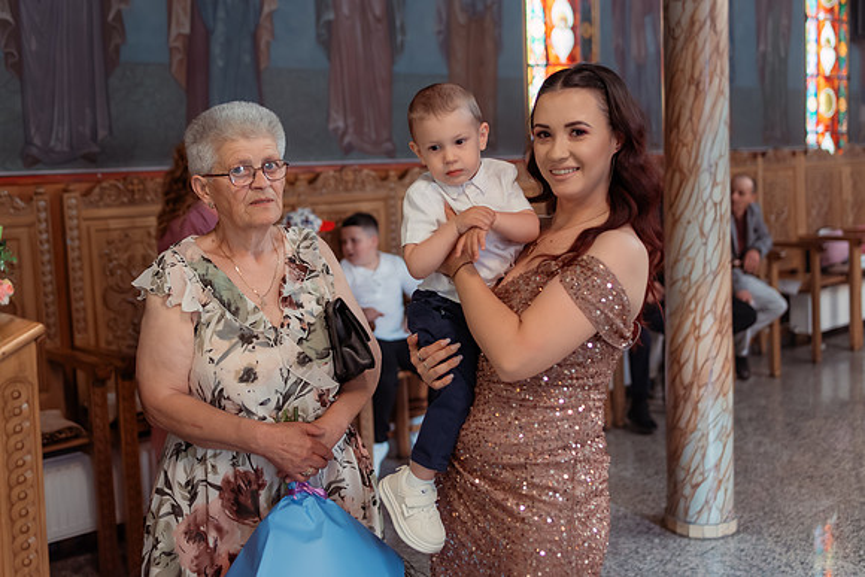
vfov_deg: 32.8
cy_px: 241
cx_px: 432
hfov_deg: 47.6
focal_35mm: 41
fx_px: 980
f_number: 2.2
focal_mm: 35
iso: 1600
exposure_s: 1/200
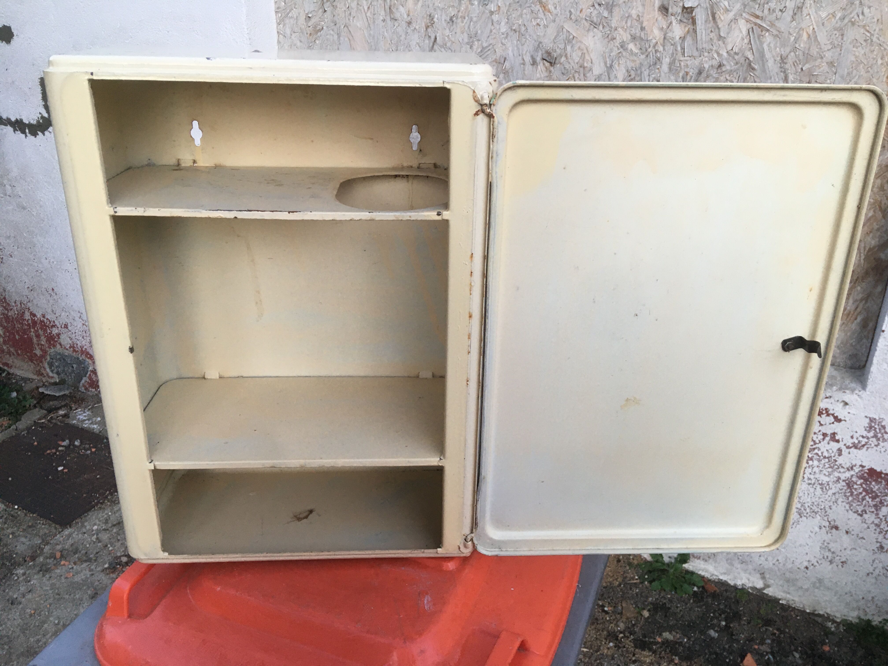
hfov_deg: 61.7
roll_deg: -1.3
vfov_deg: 48.2
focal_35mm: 29
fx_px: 744
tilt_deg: -21.8
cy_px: 333
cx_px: 444
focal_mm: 4.15
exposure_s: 1/33
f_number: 2.2
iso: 50
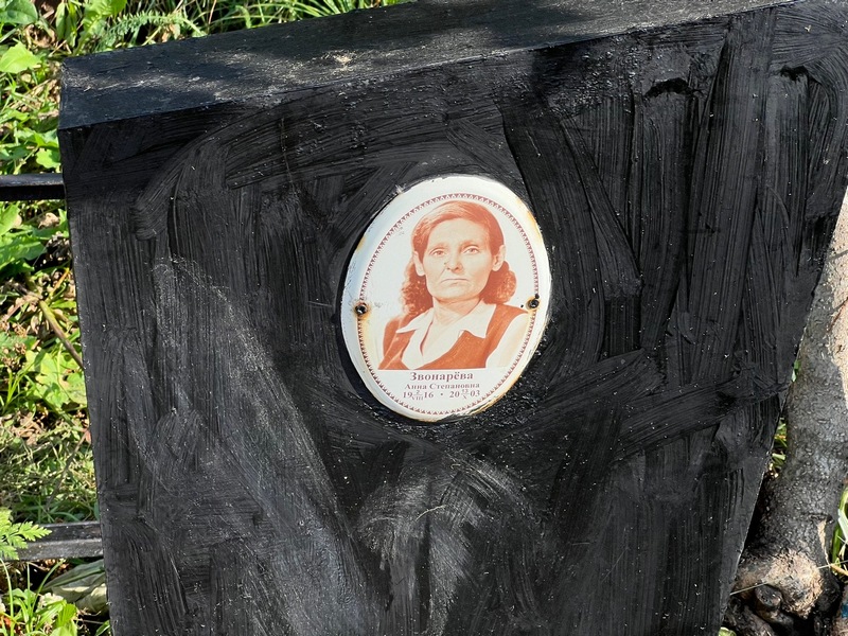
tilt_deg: -31.5
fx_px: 1886
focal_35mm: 77
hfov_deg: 25.3
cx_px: 424
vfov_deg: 19.1
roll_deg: -0.8
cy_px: 318
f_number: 2.8
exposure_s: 1/488
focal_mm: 9
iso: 32
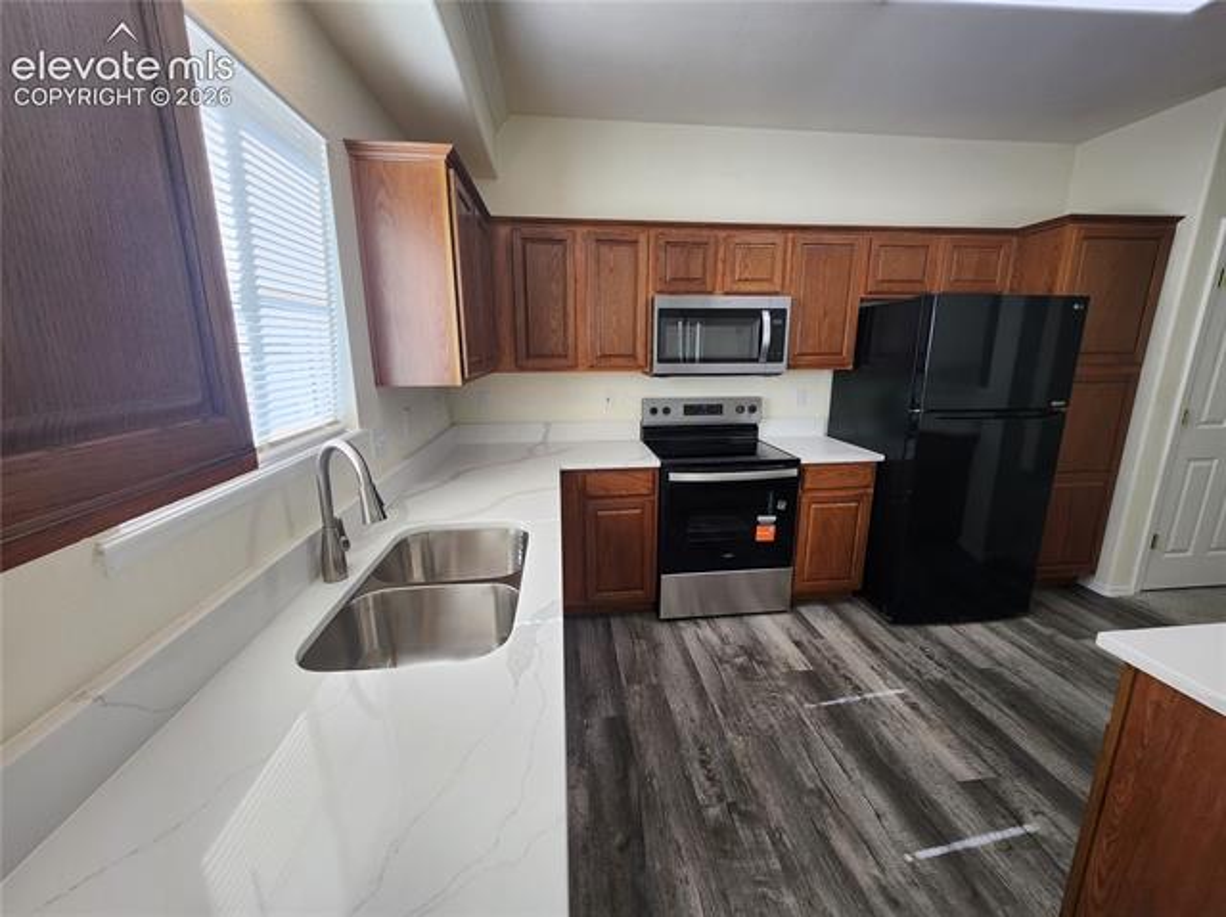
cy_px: 458
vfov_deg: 89.8
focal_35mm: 13
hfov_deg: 106.2
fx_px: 460
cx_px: 613
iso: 50
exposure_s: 1/60
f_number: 2.2
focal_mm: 1.74
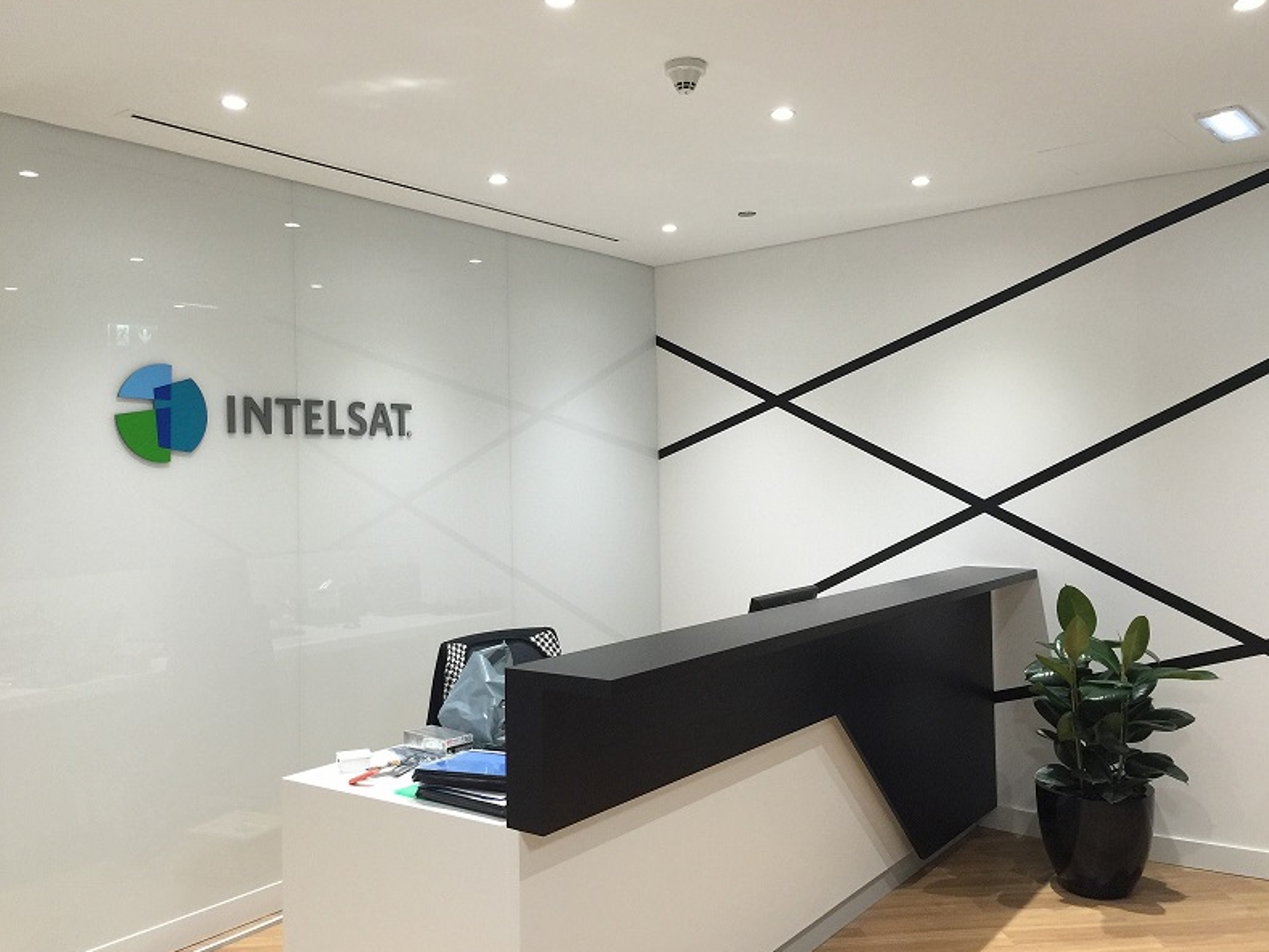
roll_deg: +0.8
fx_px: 1100
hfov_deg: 59.9
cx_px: 655
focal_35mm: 30
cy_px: 470
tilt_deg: -1.0
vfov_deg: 46.8
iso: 80
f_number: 2.2
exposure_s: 1/33
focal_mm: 4.15
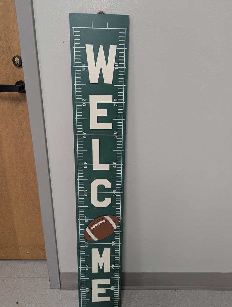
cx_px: 116
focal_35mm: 24
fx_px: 214
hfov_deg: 56.9
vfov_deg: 71.5
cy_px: 154
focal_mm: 6.81
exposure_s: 1/120
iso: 676
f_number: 1.85
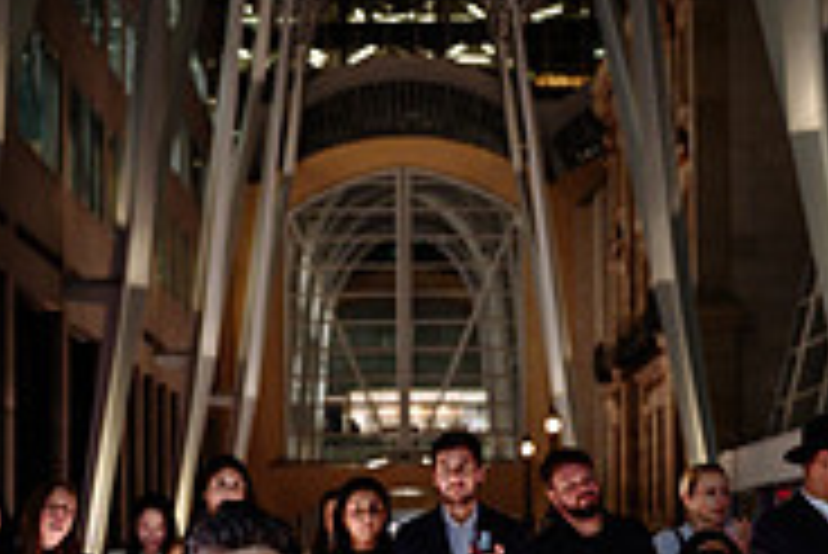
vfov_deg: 15.1
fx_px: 2072
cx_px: 369
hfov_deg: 22.6
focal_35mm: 90
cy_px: 498
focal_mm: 27
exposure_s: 1/50
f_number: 3.2
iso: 500
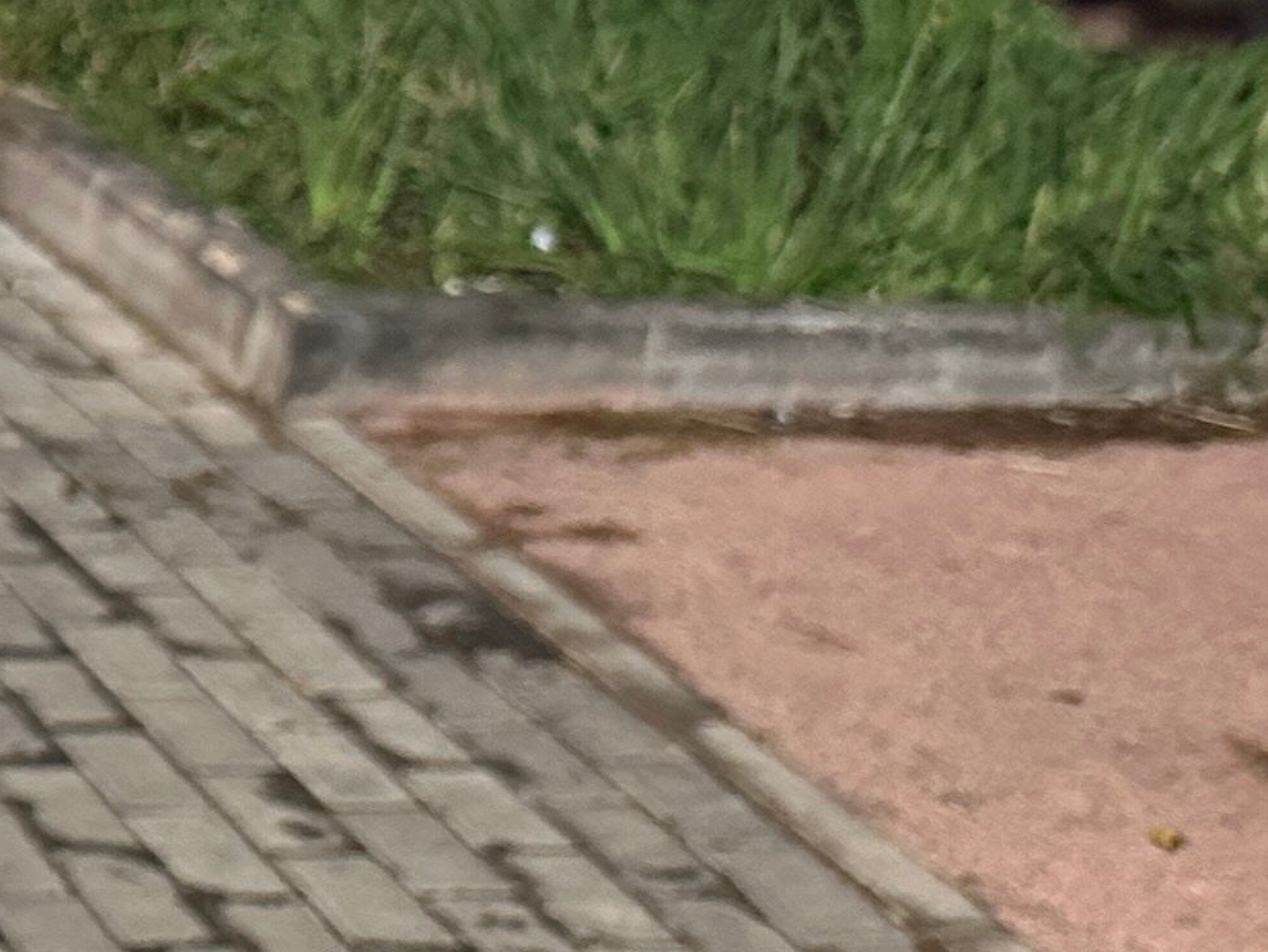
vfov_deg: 15.1
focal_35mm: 98
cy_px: 577
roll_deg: -0.1
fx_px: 3591
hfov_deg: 15.7
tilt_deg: -19.9
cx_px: -1291
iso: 800
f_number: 1.78
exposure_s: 1/50
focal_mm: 6.86
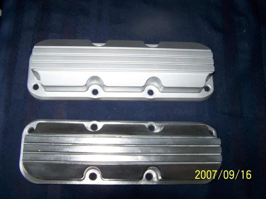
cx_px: 130
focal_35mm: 39
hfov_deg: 47.9
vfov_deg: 36.8
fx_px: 300
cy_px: 98
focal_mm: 6.3
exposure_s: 1/60
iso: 200
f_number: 2.8
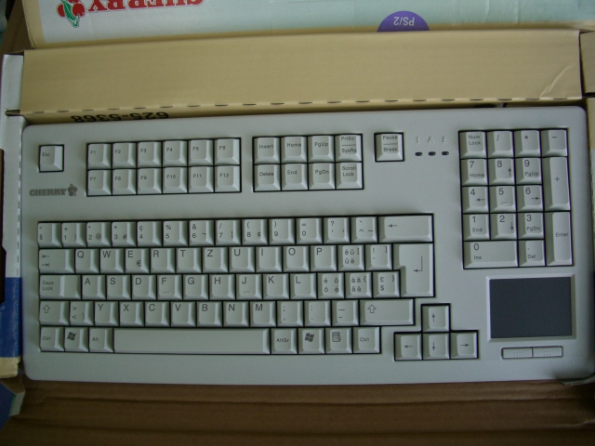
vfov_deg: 37.7
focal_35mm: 38
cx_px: 298
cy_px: 223
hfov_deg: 49.0
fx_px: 653
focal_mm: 7.9
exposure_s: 1/80
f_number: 2.8
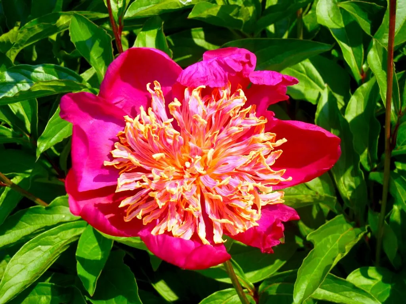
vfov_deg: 14.5
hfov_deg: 19.3
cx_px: 203
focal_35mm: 102
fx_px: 1196
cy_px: 152
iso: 160
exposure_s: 1/759
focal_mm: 18.3
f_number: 4.5
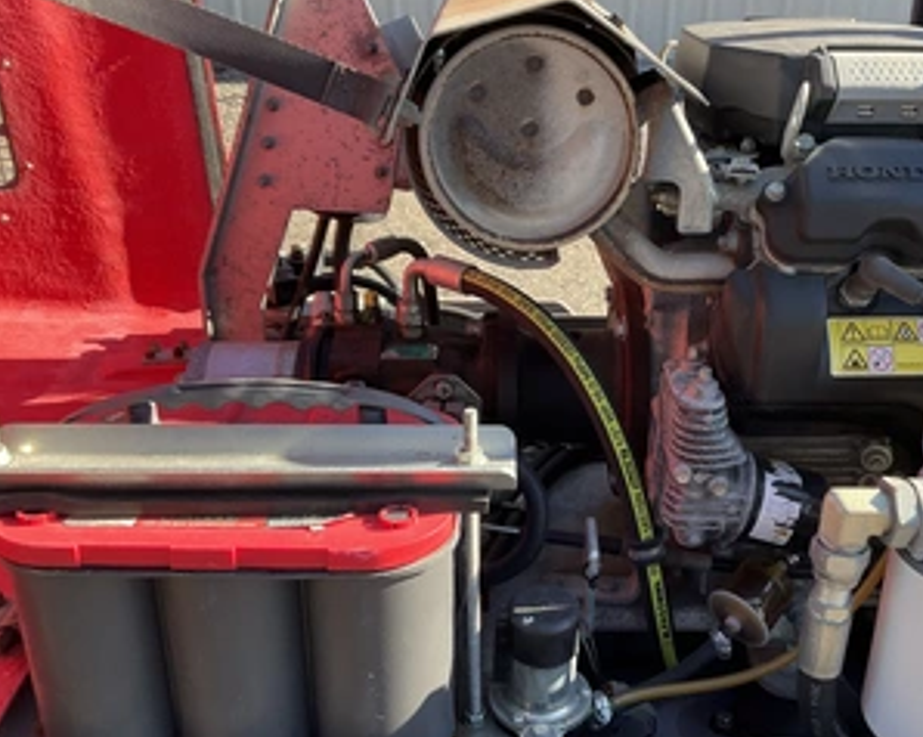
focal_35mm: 38
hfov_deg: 47.6
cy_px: 347
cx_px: 564
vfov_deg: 39.1
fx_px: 1037
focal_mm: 3
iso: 20
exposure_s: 1/227
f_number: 1.8
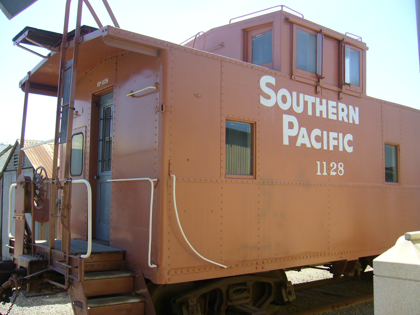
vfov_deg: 40.7
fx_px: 425
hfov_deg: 52.6
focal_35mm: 35
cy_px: 158
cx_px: 210
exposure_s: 1/320
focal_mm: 5.8
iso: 80
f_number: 2.8
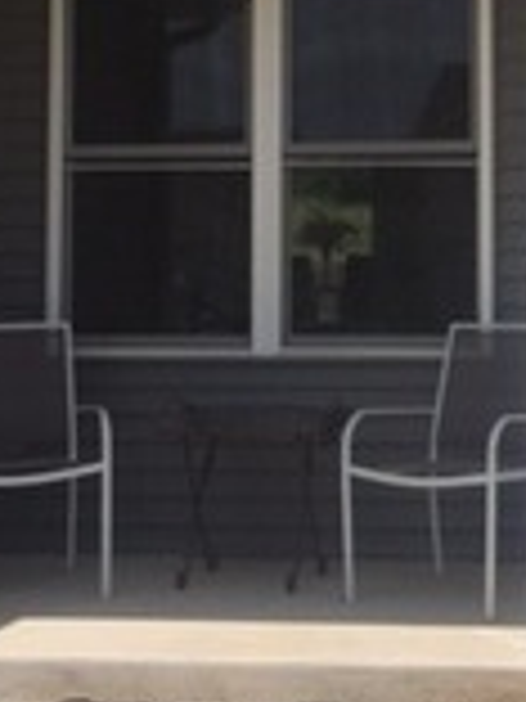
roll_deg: +0.3
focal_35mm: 89
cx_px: 490
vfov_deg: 21.8
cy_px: 153
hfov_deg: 16.3
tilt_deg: +5.3
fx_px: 1803
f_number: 2.2
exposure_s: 1/3597
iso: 32
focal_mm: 4.15
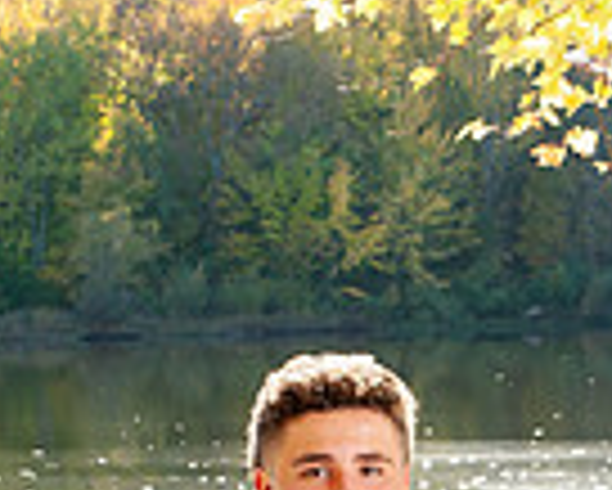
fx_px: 2592
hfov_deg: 13.4
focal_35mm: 143
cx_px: 403
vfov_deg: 10.6
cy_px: 643
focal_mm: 46
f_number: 9
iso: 400
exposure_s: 1/160
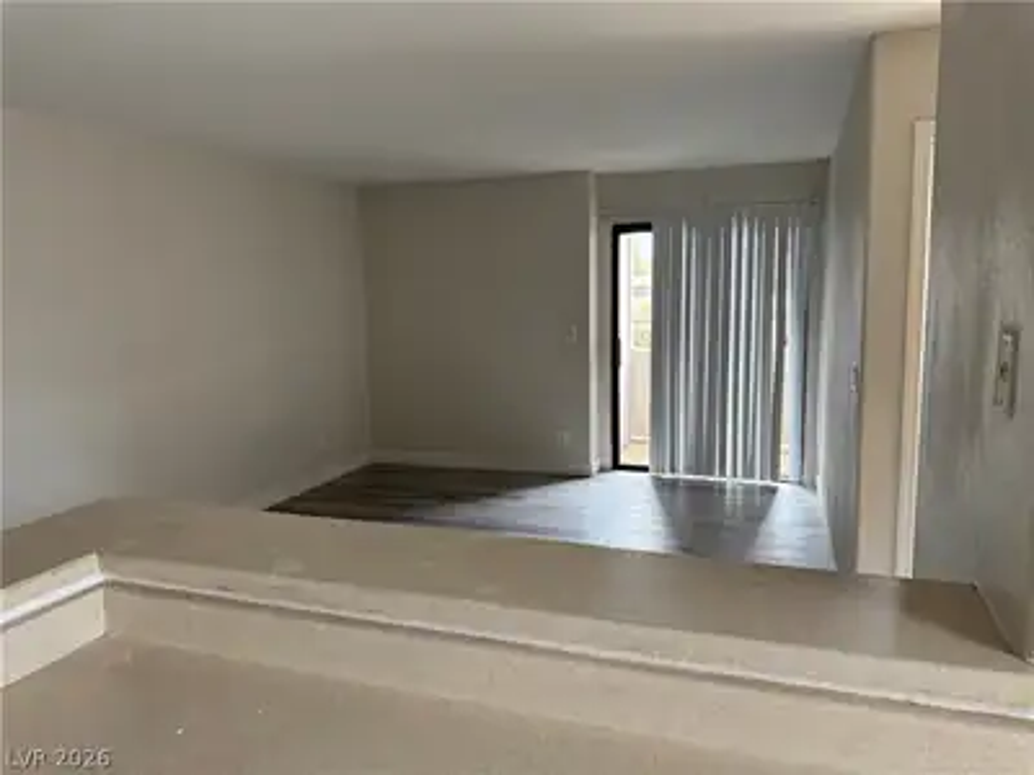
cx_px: 517
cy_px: 388
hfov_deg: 71.6
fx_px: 717
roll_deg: +2.0
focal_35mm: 24
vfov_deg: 56.8
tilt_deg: -5.9
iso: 200
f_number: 1.78
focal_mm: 6.76
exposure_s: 1/183
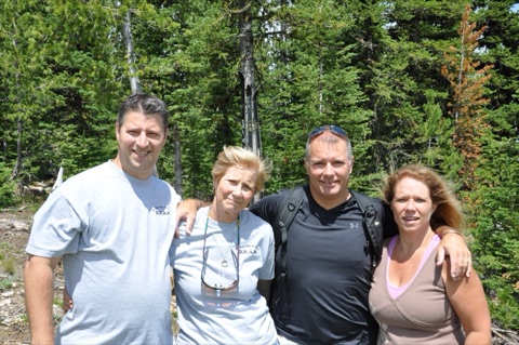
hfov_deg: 43.6
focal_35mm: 45
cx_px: 260
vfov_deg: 29.8
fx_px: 648
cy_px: 172
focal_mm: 30
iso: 200
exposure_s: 1/320
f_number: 9
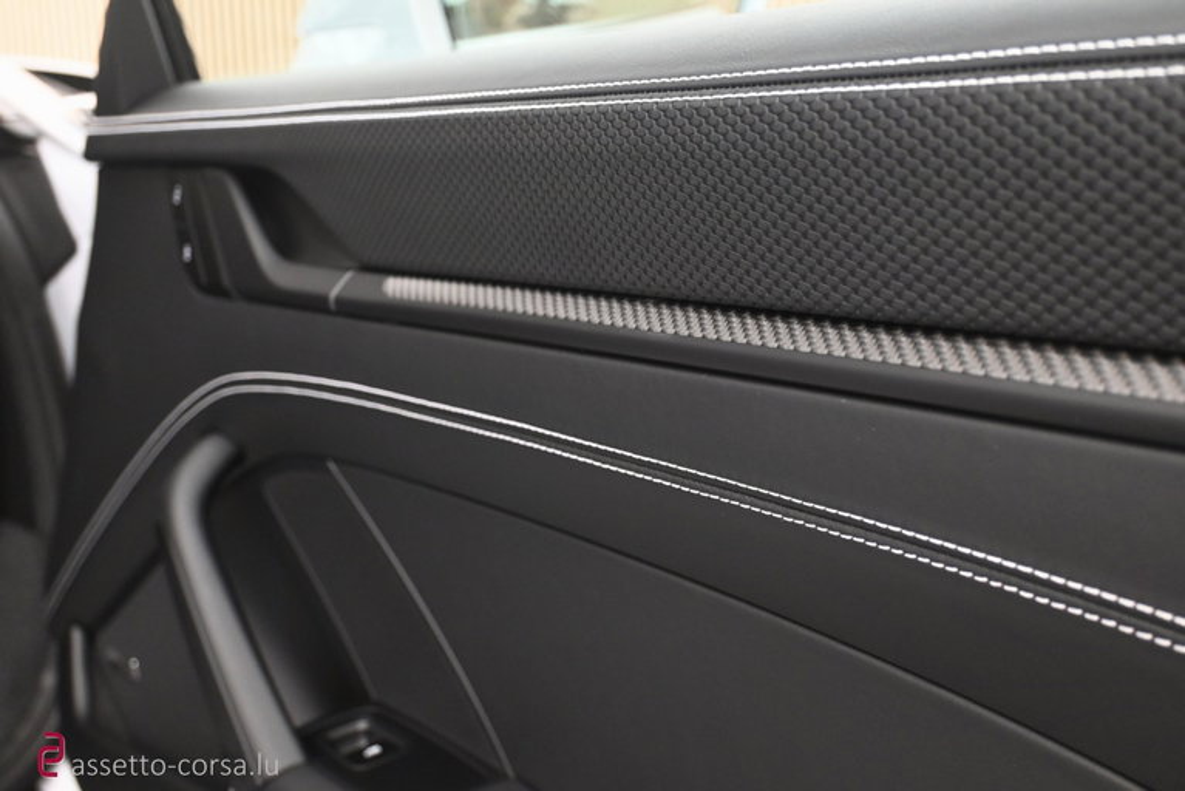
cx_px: 592
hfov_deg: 44.9
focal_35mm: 44
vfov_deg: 30.9
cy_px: 396
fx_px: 1432
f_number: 4.8
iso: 2000
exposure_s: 1/20
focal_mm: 29
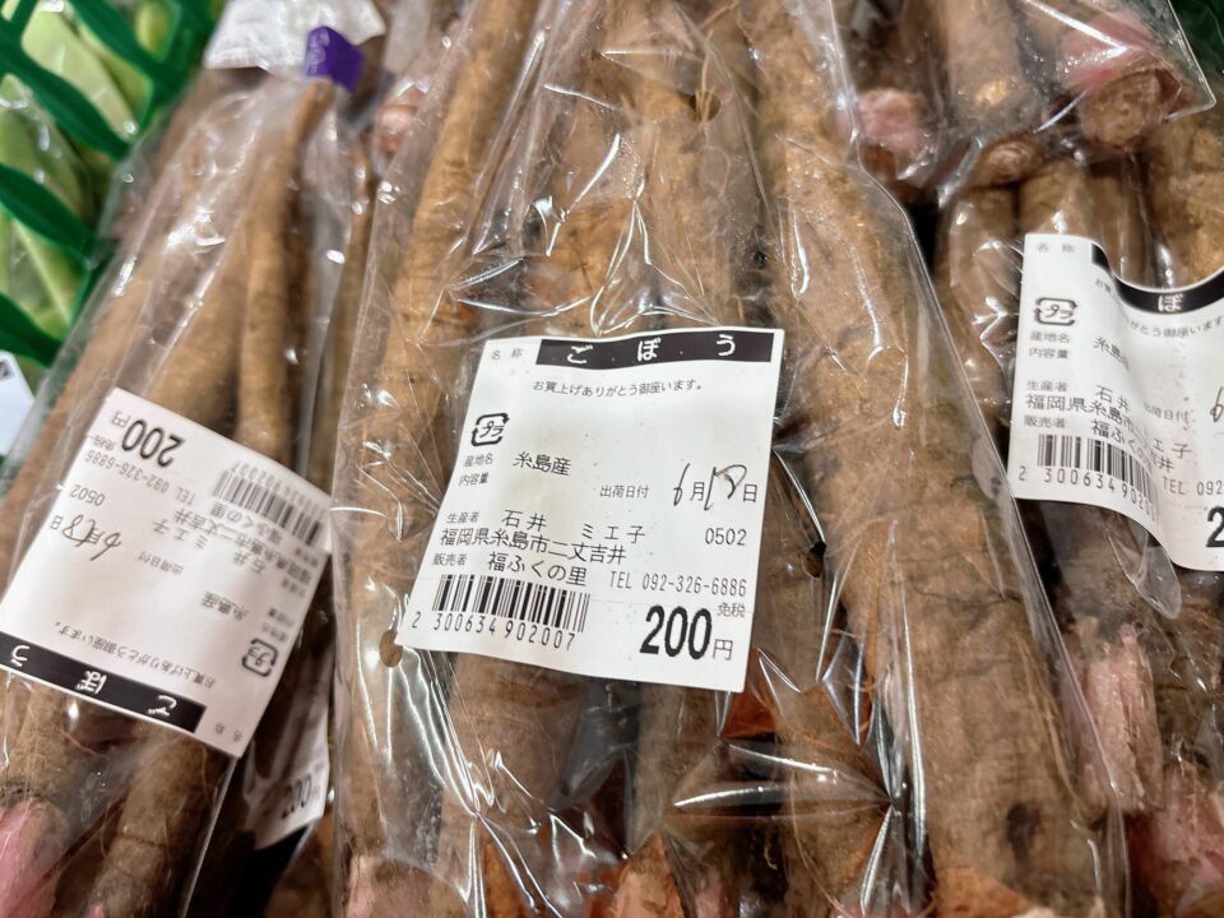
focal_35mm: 26
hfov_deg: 67.3
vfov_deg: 53.1
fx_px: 919
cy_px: 459
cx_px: 612
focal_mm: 5.96
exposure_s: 1/60
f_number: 1.6
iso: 100
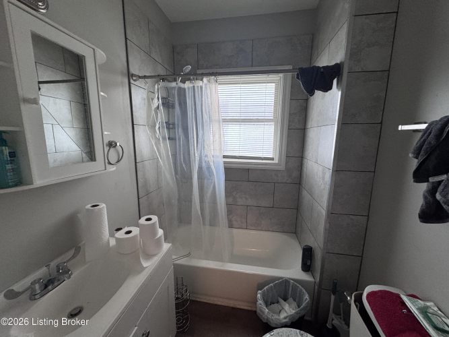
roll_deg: -0.6
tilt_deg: -10.9
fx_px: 182
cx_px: 224
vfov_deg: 85.7
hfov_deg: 102.1
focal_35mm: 14
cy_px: 168
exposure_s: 1/60
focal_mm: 2.22
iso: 160
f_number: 2.2
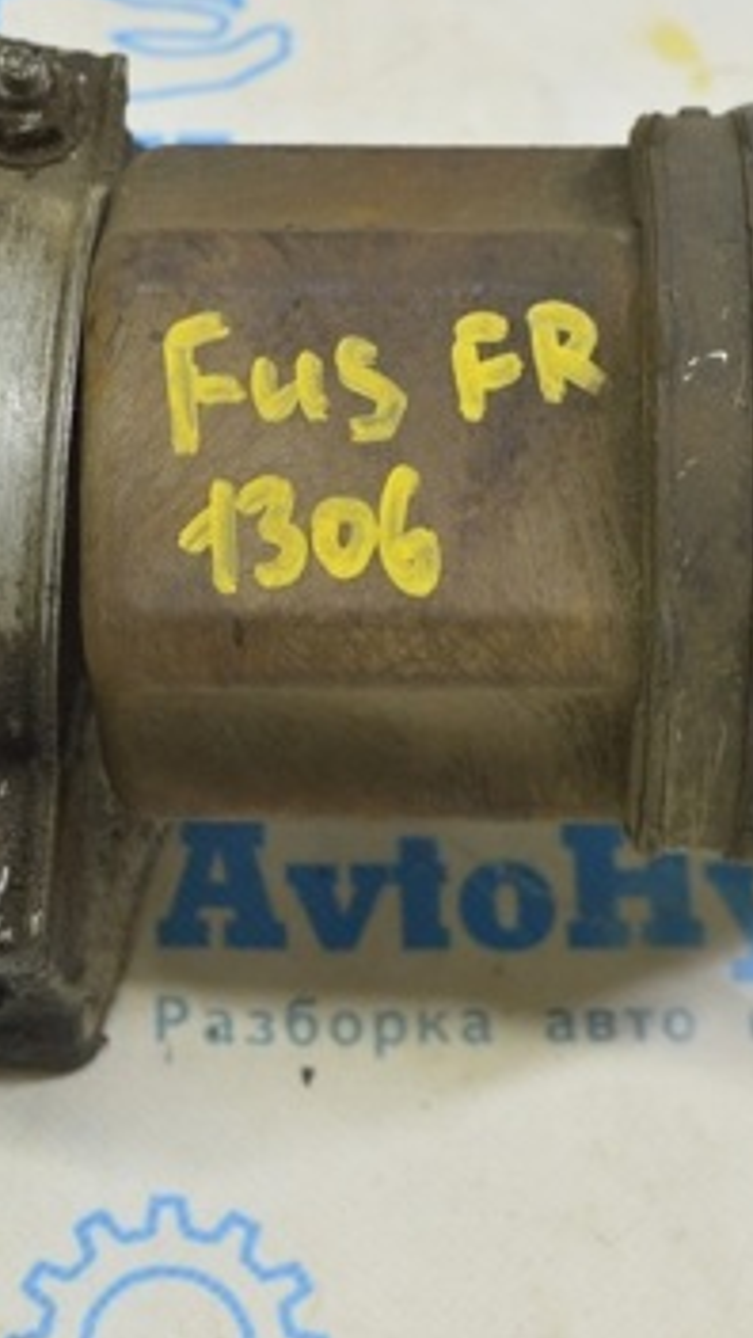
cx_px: 407
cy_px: 549
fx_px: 3443
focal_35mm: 97
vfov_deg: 22.0
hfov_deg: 12.5
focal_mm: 34
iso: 400
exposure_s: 1/20
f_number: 5.6
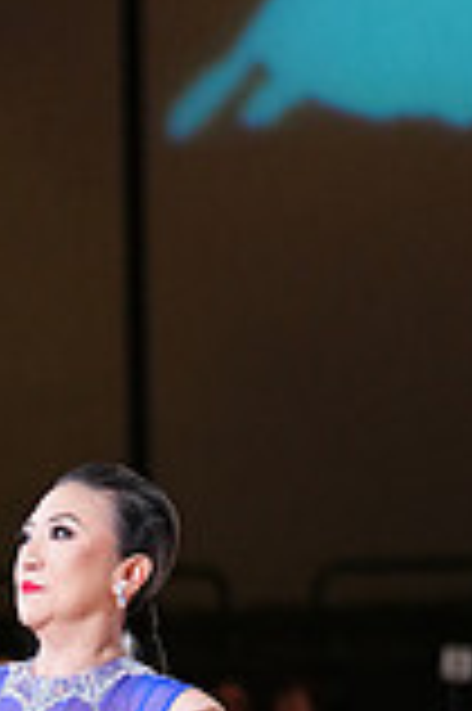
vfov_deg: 4.9
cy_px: 1008
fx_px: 8317
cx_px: -357
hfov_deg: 3.2
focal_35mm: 422
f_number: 2.8
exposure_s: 1/400
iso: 2000
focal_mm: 115
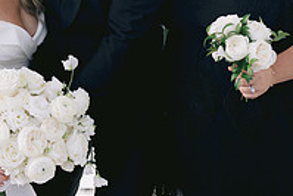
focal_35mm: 152
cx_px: 40
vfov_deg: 9.0
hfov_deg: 13.4
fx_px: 1238
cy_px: -6
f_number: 2.8
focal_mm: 50
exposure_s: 1/500
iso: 200
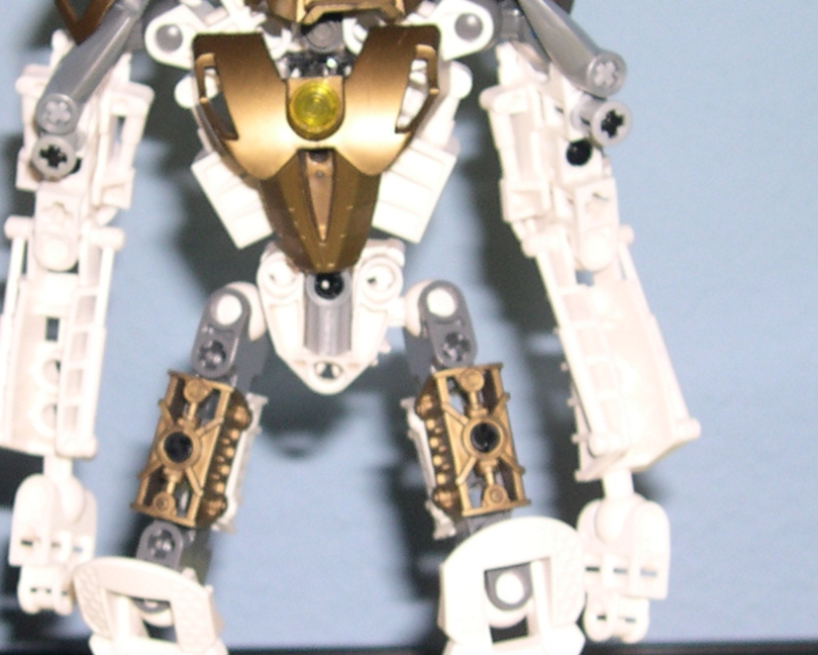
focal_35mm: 104
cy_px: 376
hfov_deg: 18.3
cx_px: 199
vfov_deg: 14.8
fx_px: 2518
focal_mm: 8
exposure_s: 1/60
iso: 100
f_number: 2.8
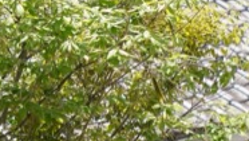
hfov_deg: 7.8
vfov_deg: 4.3
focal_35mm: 277
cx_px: 40
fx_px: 1830
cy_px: 282
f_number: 5.6
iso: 100
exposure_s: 1/250
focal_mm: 77
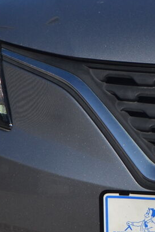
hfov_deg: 5.4
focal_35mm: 245
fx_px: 1584
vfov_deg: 8.4
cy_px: 109
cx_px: 390
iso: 100
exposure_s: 1/400
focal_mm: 35
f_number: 10
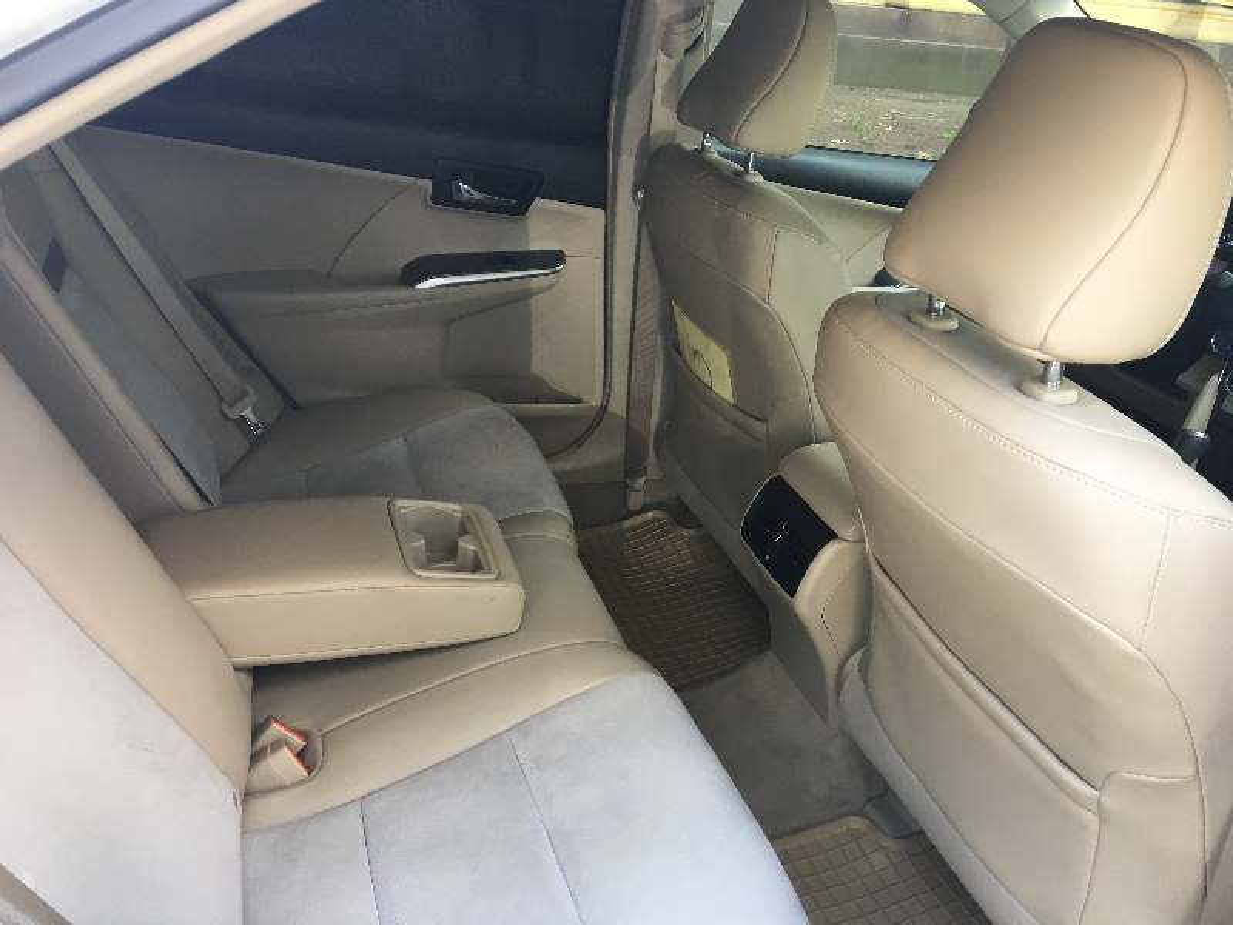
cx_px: 616
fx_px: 1033
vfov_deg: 48.2
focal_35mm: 29
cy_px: 462
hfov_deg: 61.7
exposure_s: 1/33
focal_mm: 4.15
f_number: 2.2
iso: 25
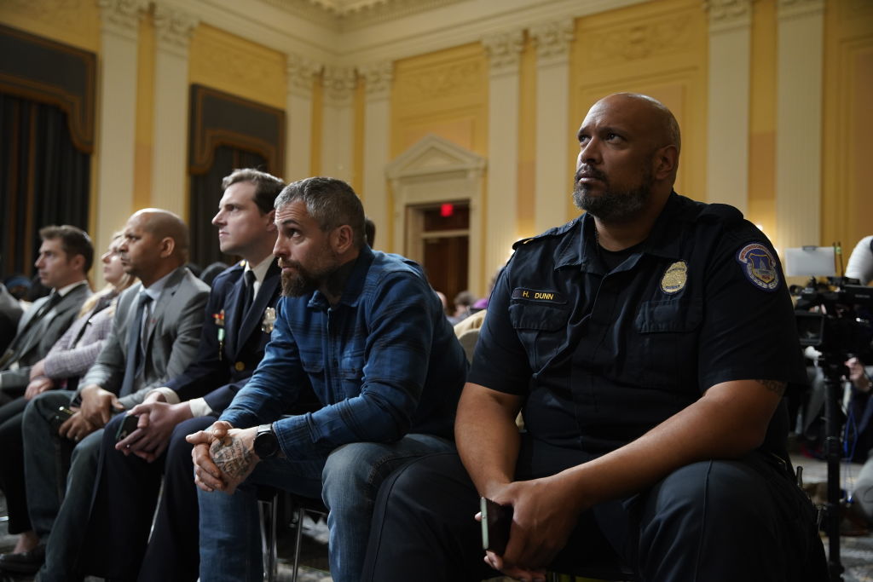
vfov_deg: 37.9
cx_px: 436
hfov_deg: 54.4
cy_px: 291
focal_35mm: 35
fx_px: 849
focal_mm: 35
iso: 2000
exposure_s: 1/250
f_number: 2.8
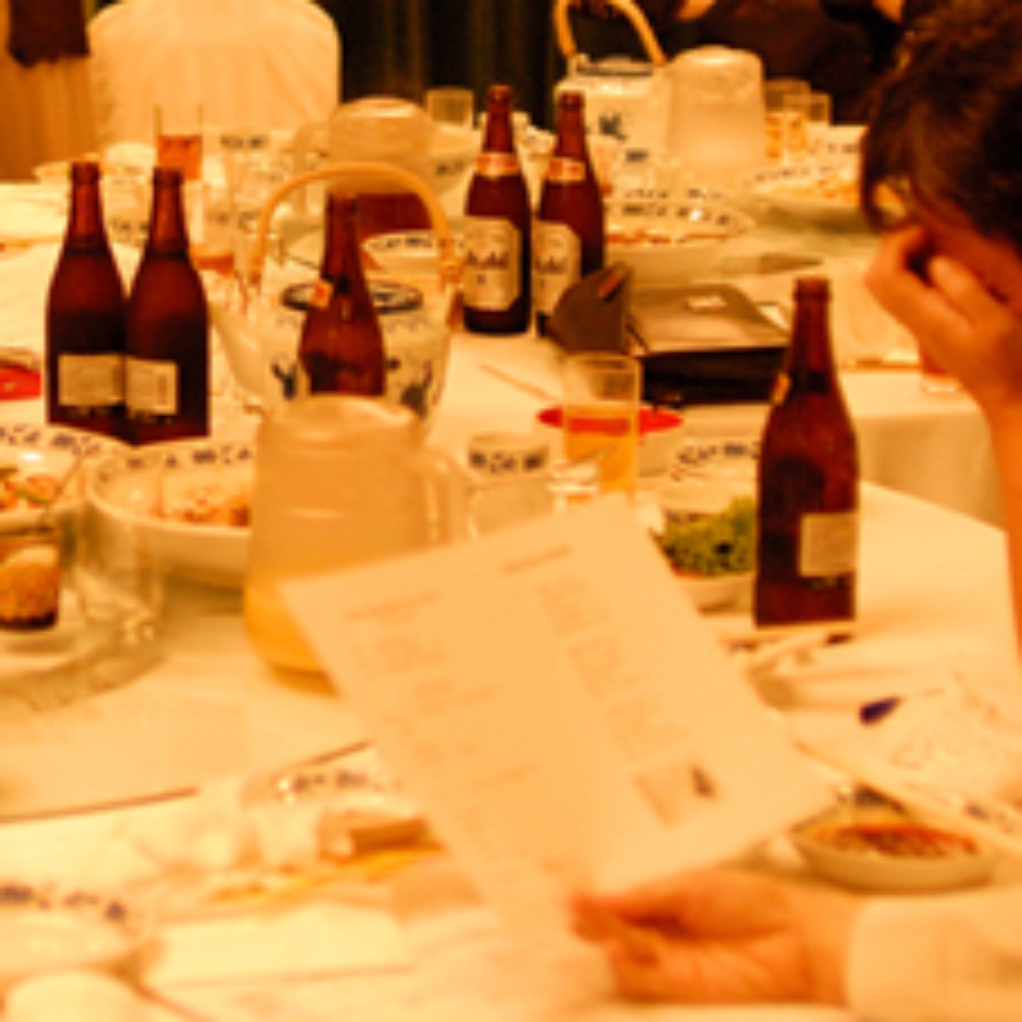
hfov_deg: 17.1
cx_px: 189
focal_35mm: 101
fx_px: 3374
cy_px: 133
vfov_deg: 17.0
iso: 800
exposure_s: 1/90
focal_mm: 28
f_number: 2
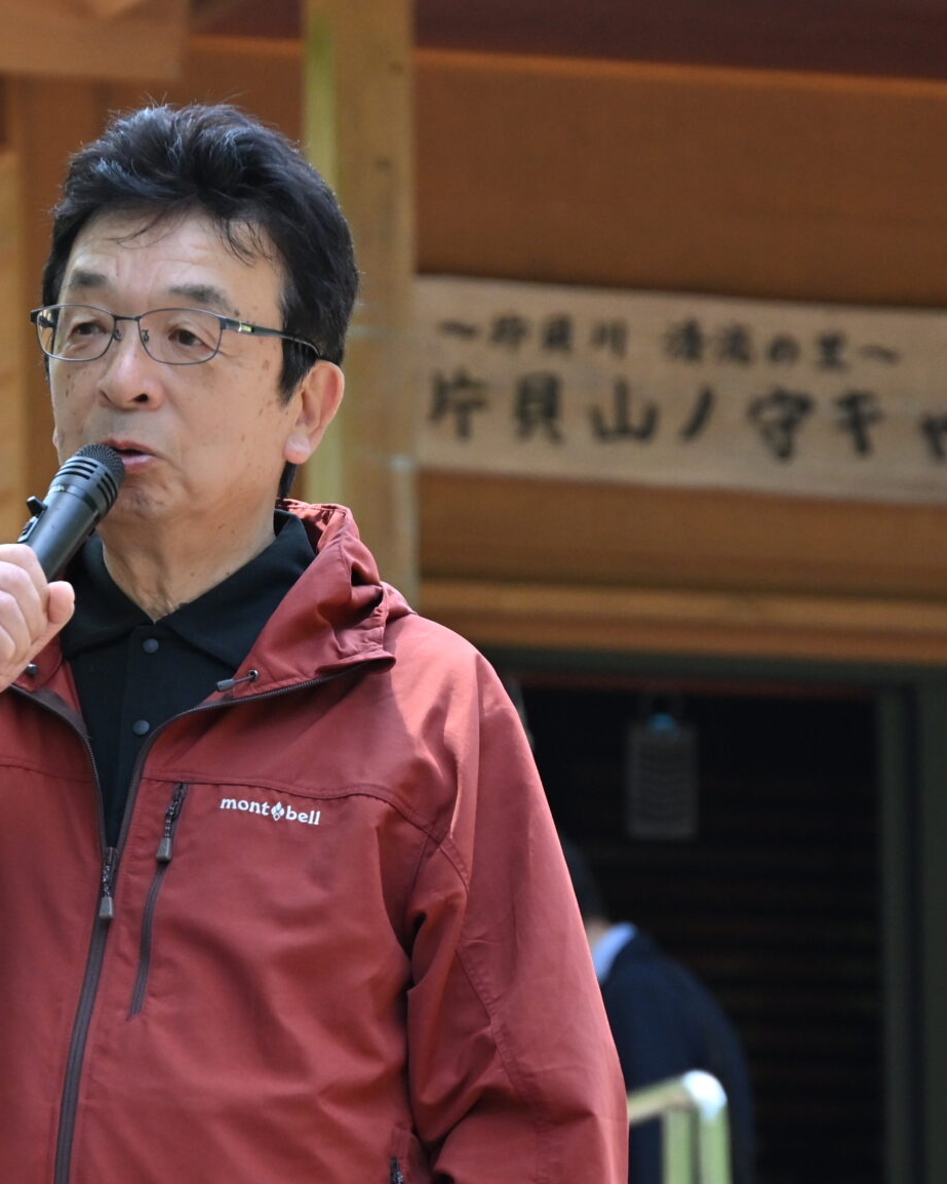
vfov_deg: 6.4
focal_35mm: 302
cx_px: 305
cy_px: 801
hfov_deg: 5.1
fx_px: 10582
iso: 1600
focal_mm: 145
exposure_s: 1/1000
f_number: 6.3
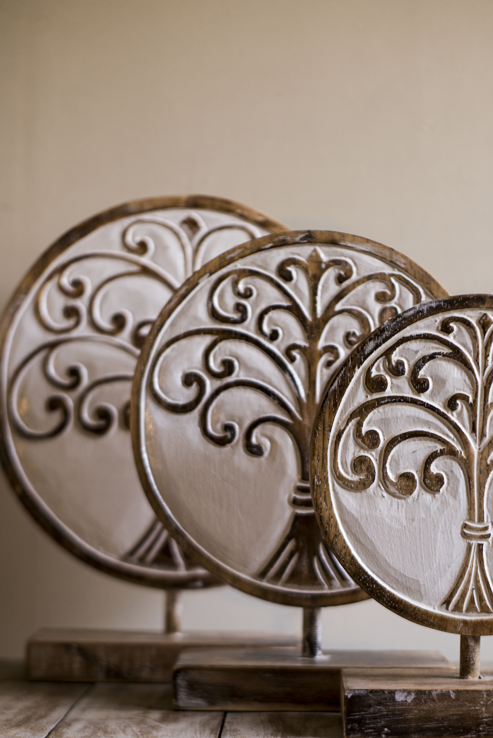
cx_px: 300
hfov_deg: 18.9
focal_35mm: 72
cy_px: 437
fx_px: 1478
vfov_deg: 28.0
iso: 200
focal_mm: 50
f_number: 2.2
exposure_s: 1/160
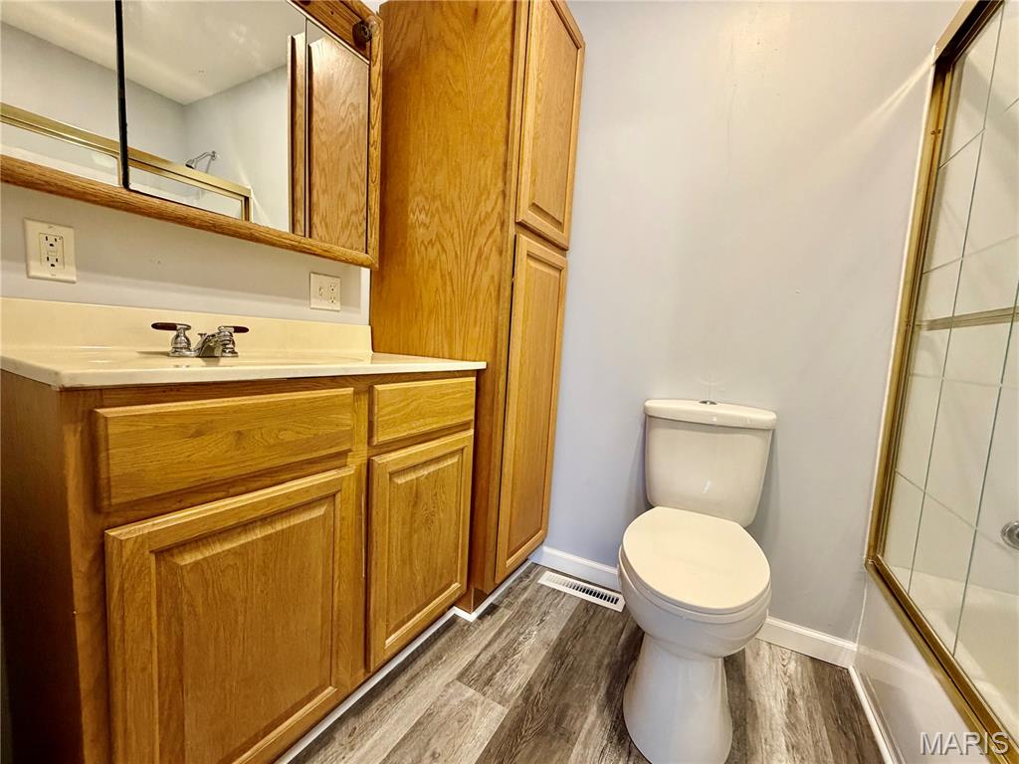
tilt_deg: -6.0
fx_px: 412
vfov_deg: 85.7
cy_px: 382
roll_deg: -3.3
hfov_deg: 102.1
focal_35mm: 14
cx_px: 510
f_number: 2.2
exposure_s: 1/60
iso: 250
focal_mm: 2.22
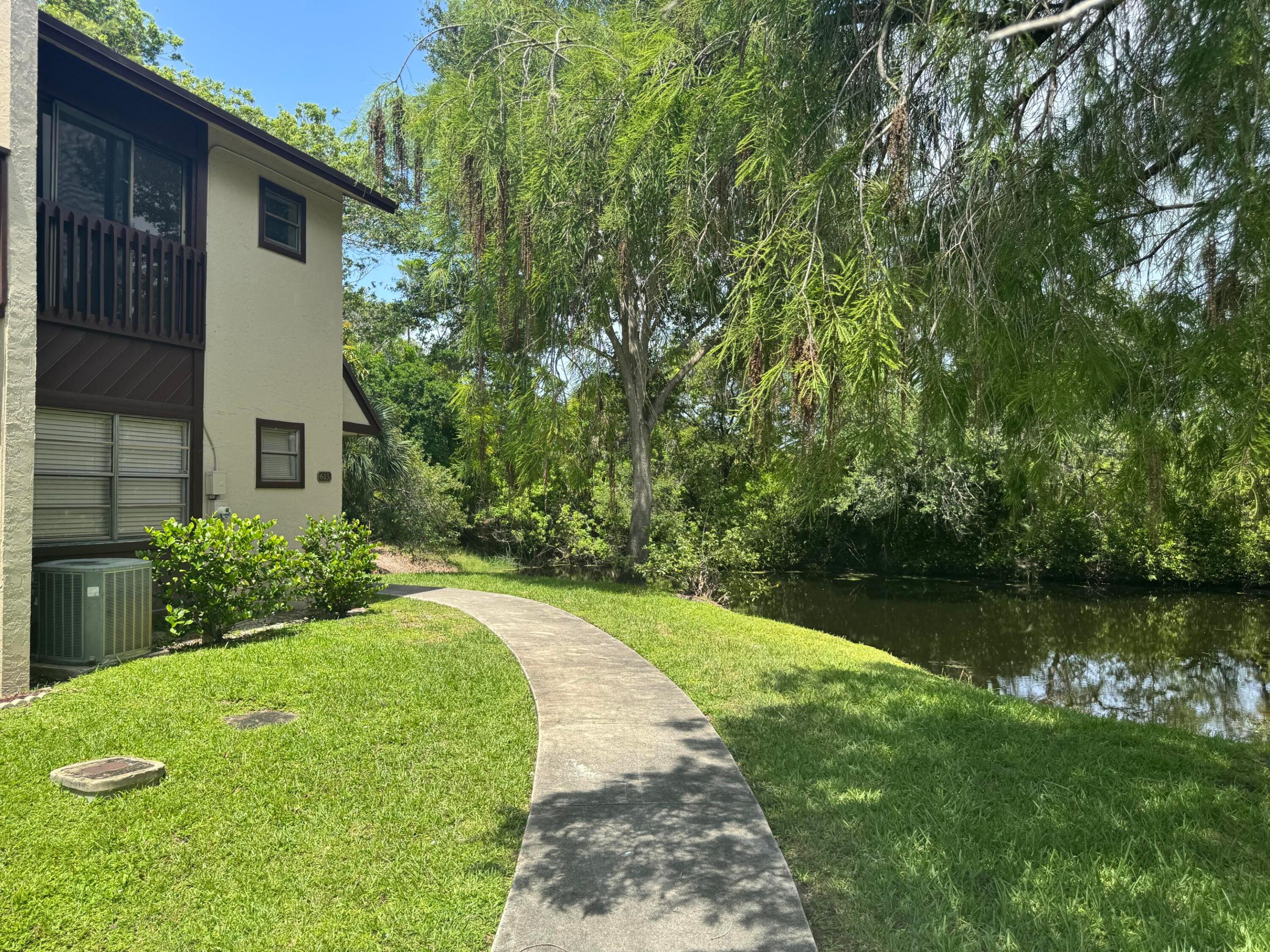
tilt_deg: +0.6
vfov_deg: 56.8
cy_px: 476
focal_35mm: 24
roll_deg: +0.1
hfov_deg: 71.6
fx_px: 881
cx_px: 635
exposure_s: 1/1818
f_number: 1.78
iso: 80
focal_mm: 6.76
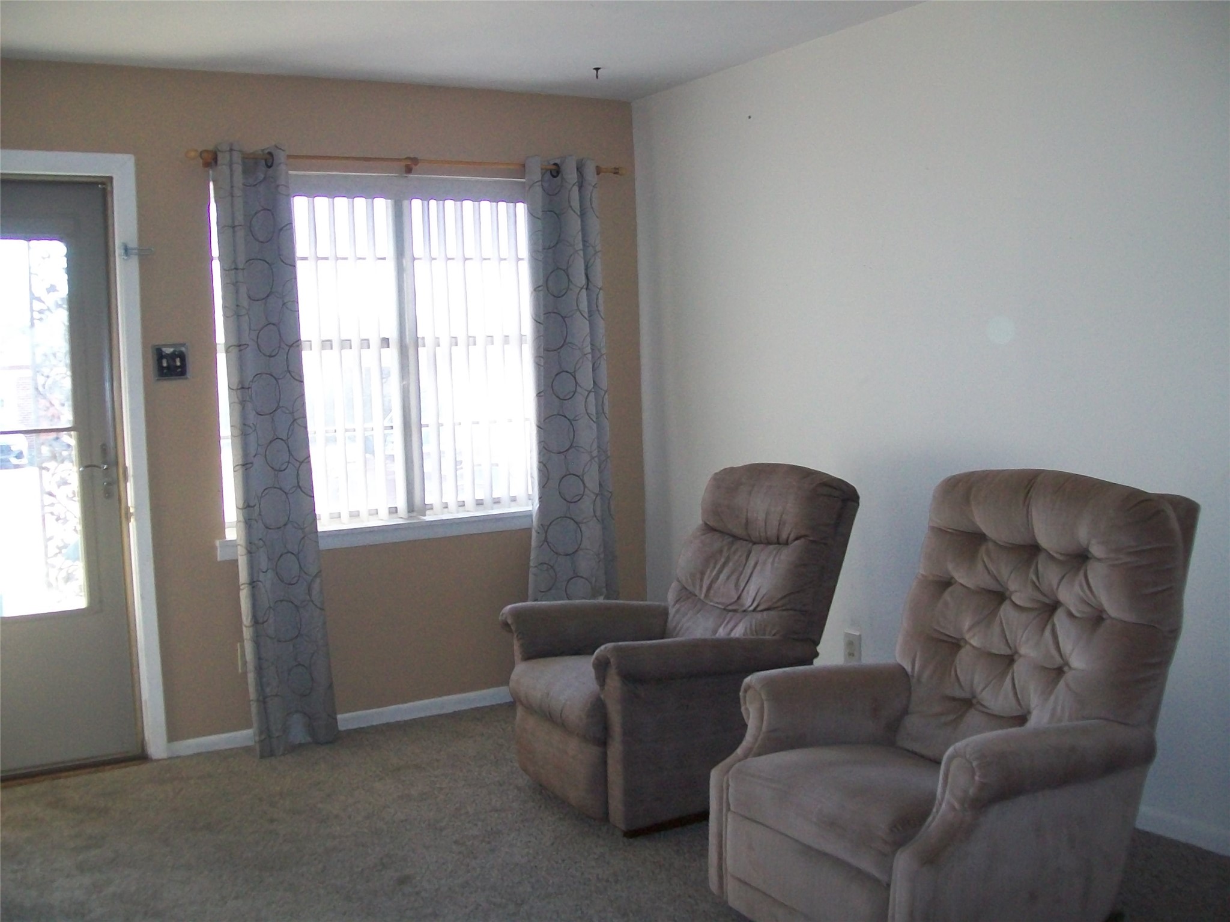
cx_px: 615
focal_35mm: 36
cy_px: 461
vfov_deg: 39.7
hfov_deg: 51.4
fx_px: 1279
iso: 160
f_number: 2.7
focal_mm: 6
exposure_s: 1/125
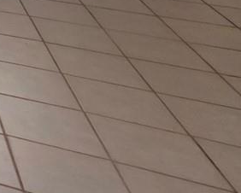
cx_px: -409
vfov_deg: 15.5
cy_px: -224
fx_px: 514
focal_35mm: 72
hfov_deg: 13.2
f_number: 1.9
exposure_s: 1/120
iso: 160
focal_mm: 2.2
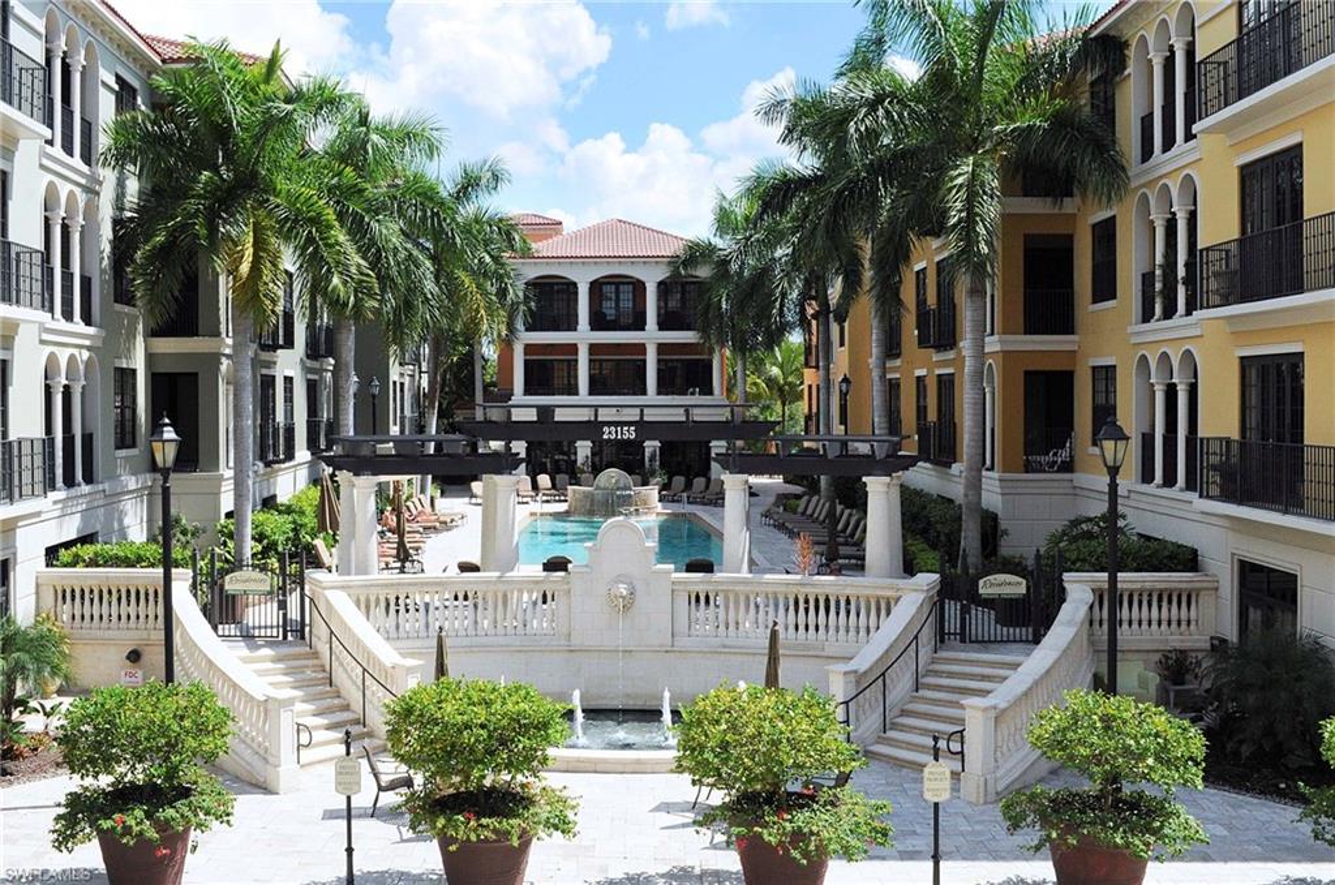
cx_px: 668
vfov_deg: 36.7
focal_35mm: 36
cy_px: 442
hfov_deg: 53.2
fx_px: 1333
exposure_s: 1/640
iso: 800
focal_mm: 24
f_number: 13
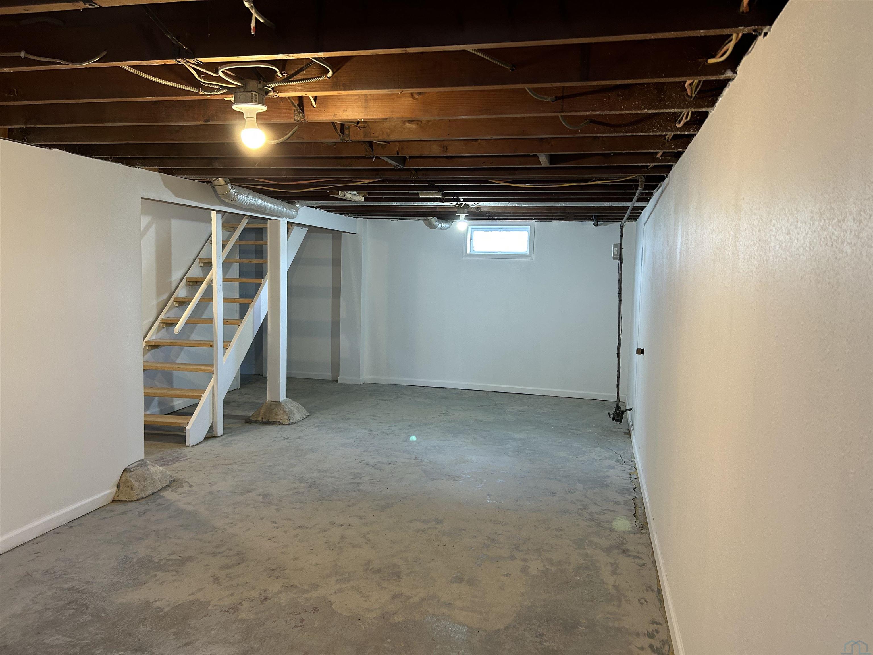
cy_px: 328
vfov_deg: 53.1
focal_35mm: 26
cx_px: 436
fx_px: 656
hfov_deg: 67.3
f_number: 1.5
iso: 160
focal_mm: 5.7
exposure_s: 1/60
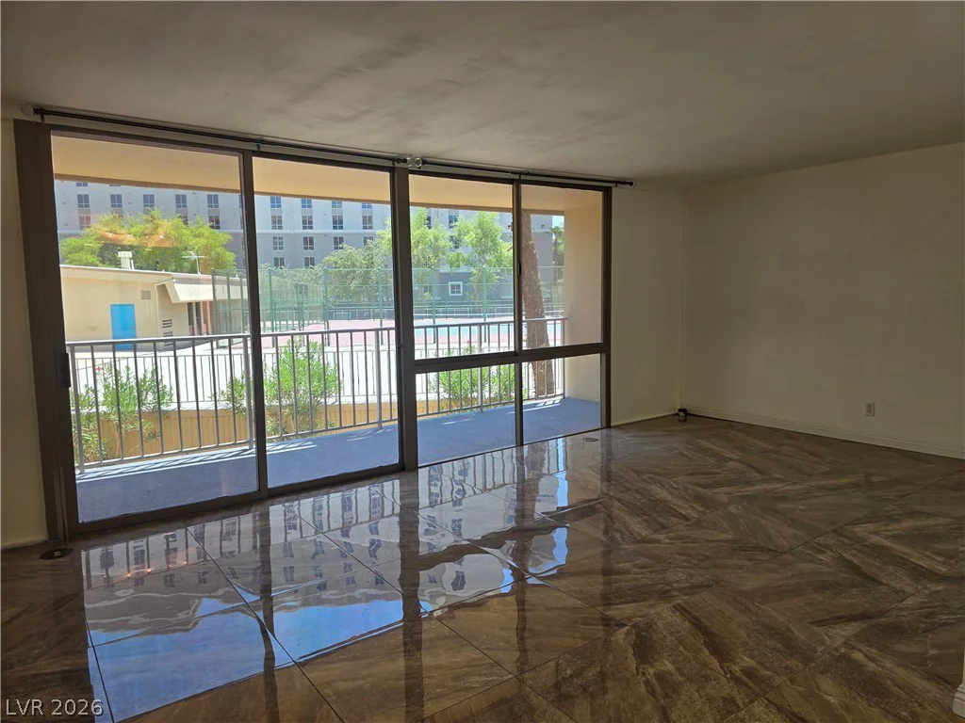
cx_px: 482
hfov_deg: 73.9
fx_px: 641
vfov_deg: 58.9
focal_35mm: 23
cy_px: 362
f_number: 1.7
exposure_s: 1/120
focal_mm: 6.3
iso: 32
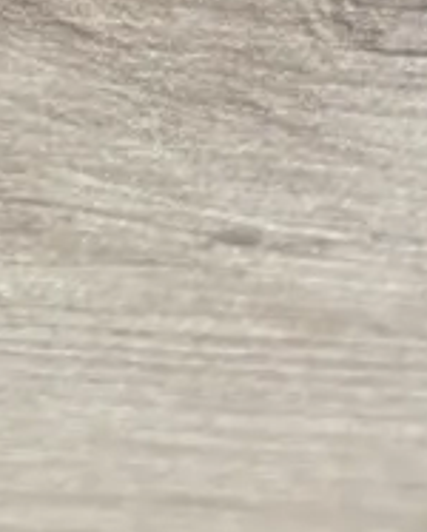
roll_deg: -0.7
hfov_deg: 10.8
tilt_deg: -21.4
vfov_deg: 12.3
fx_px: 1971
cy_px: -737
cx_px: -547
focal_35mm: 125
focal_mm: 6.76
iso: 320
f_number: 1.78
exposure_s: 1/41
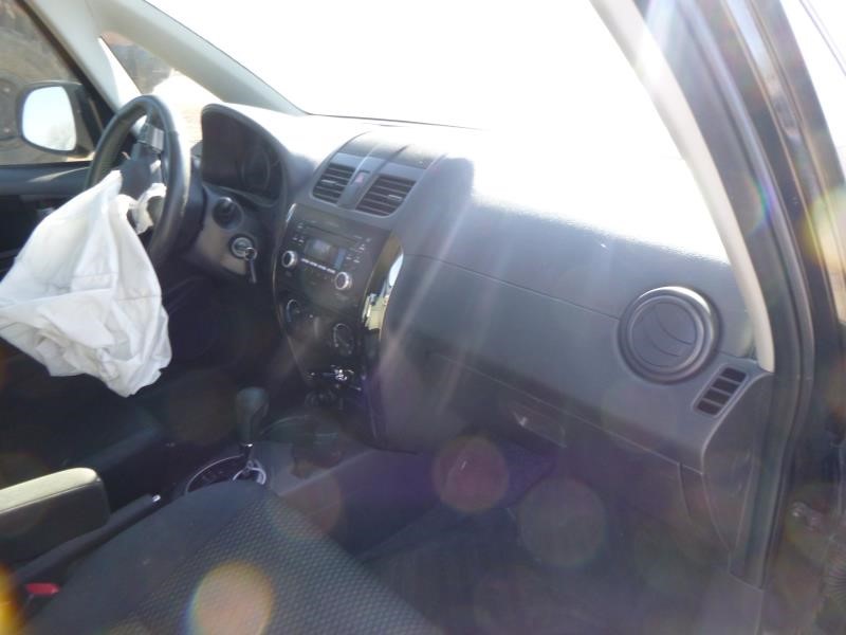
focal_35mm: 25
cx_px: 423
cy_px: 318
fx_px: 611
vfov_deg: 54.9
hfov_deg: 69.4
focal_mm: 4.5
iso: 200
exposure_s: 1/60
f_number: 3.9
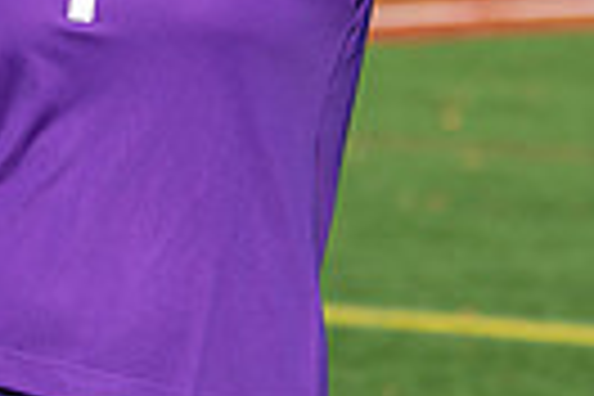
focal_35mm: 504
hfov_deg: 4.1
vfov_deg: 2.7
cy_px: 153
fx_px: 8315
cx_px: -169
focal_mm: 75
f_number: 2.8
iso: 140
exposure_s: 1/2000
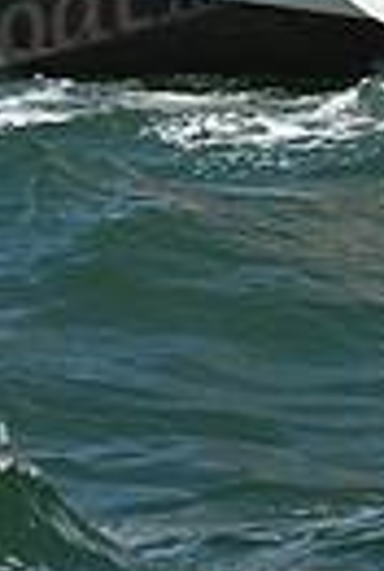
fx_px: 4918
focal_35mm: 309
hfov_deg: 4.5
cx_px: 491
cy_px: -684
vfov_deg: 6.4
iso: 320
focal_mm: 70
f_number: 8
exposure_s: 1/1600
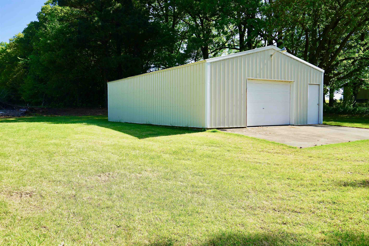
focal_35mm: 33
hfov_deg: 57.2
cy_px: 123
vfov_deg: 40.0
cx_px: 184
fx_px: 338
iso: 100
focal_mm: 33
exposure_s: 1/320
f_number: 5
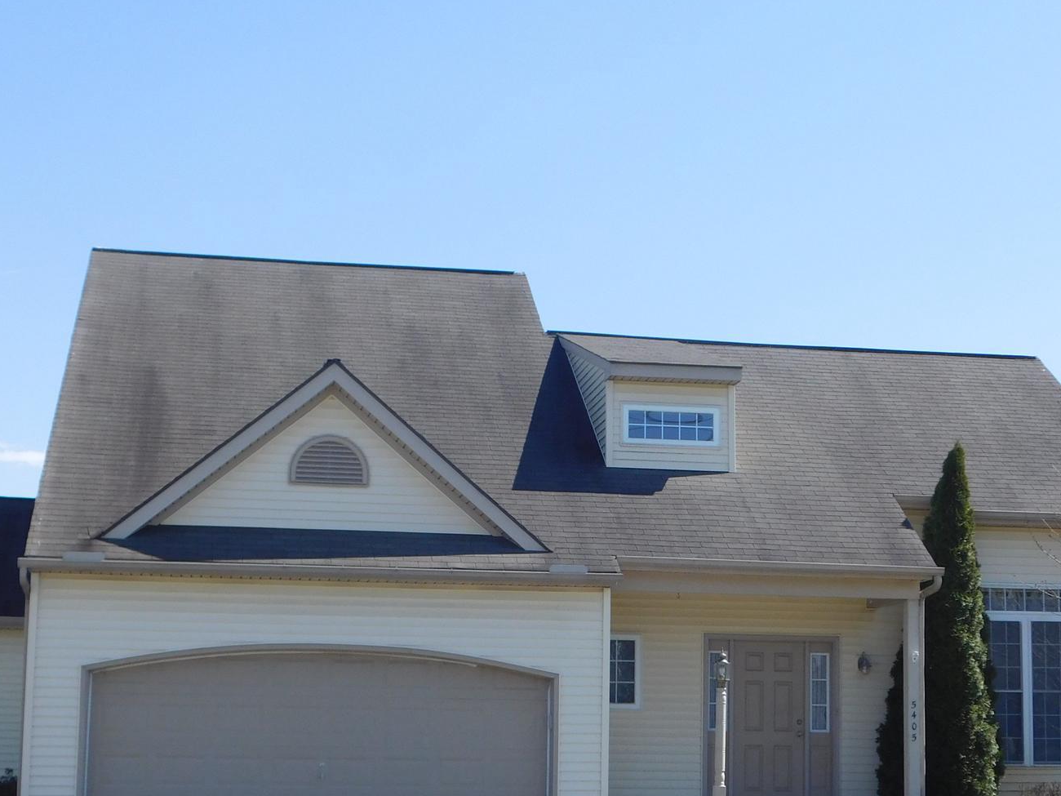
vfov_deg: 23.2
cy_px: 502
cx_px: 610
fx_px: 1931
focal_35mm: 63
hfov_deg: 30.7
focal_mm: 7.1
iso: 125
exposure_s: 1/1000
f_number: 3.6
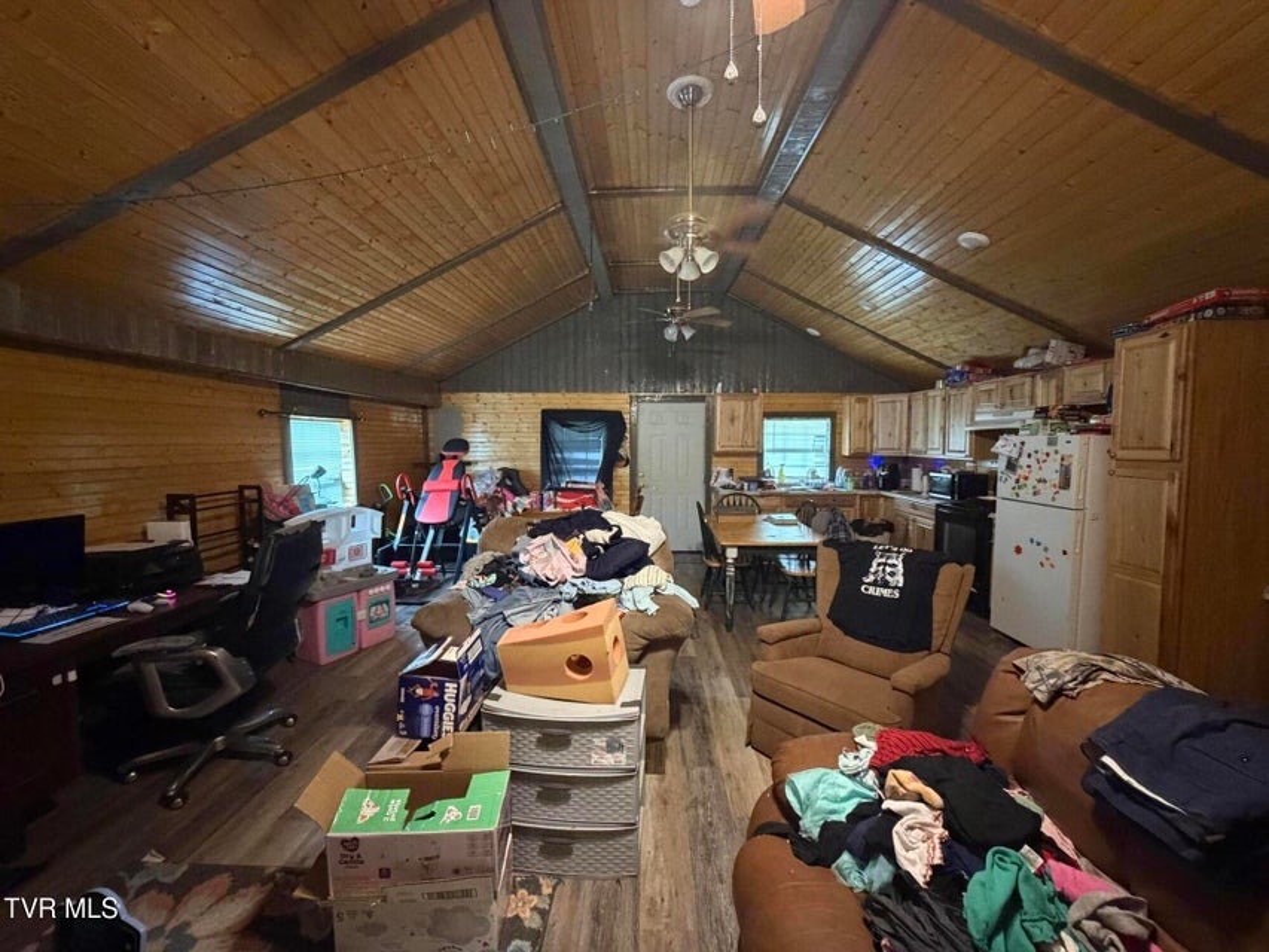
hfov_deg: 102.1
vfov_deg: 85.7
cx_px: 634
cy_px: 476
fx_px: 513
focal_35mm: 14
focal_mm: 2.22
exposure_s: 1/30
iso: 1250
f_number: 2.2
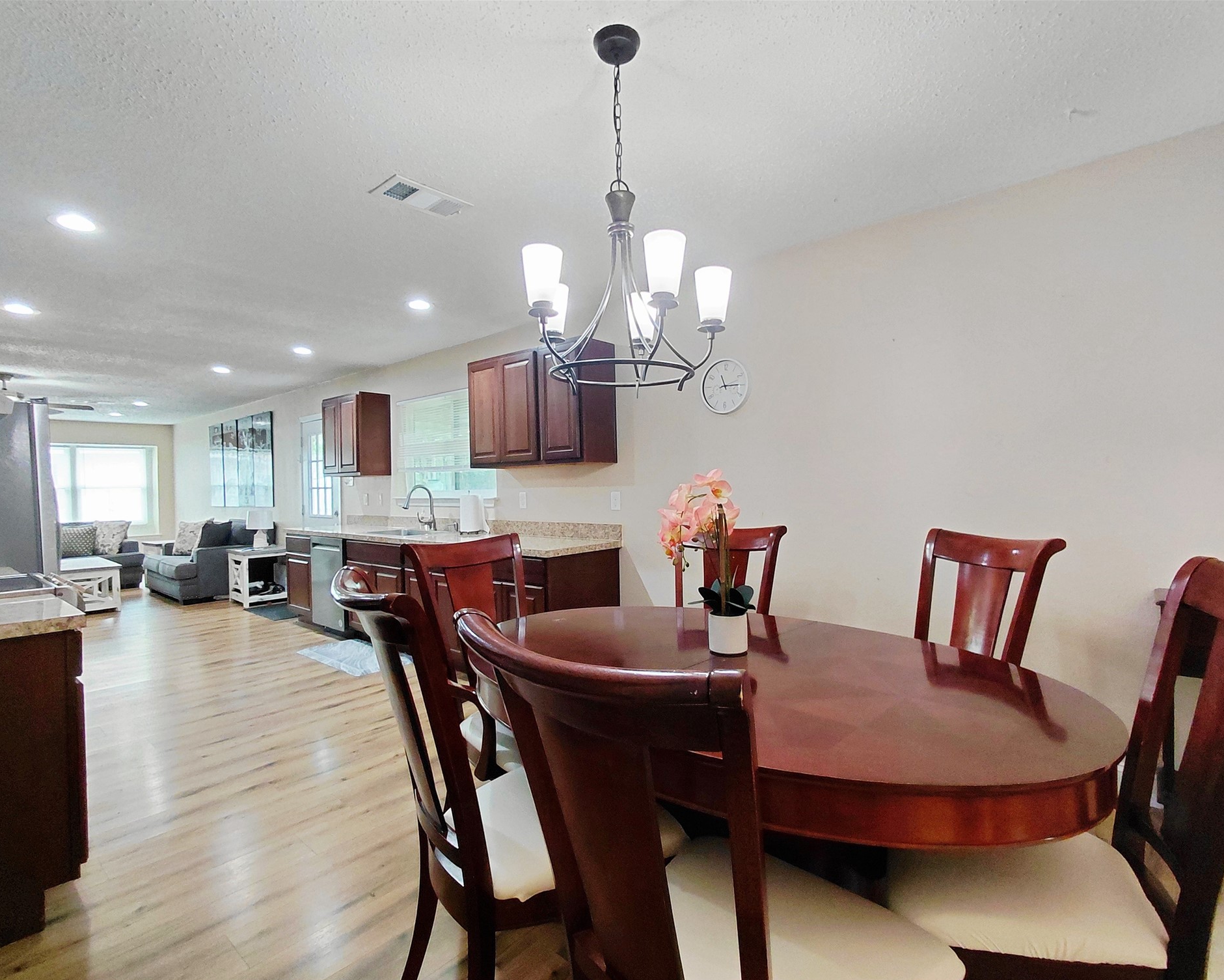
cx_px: 622
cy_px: 499
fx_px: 616
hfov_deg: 89.6
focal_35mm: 17
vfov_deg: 77.0
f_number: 2.2
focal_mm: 1.64
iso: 200
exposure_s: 1/60.2
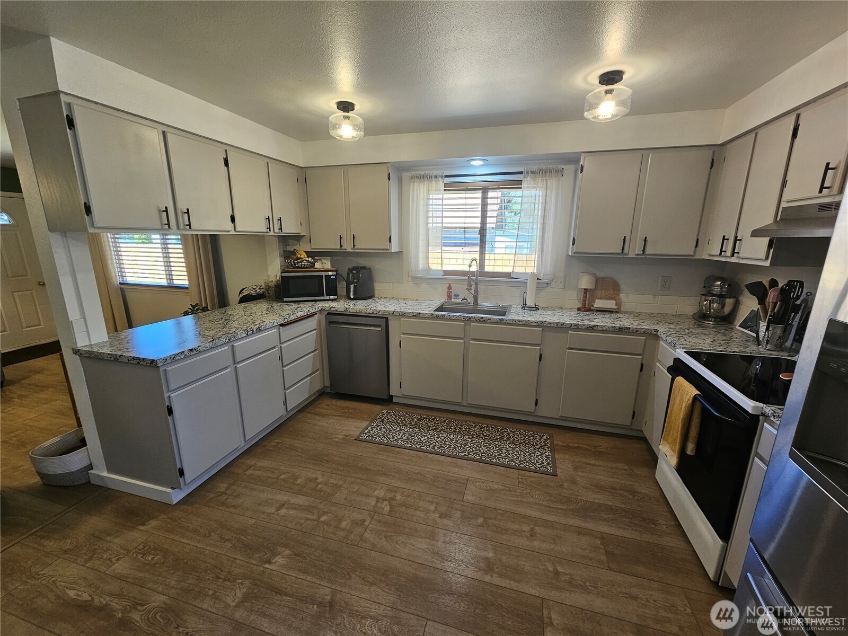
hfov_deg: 106.2
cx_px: 424
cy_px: 318
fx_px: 318
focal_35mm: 13
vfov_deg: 89.9
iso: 125
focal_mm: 2.2
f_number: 2.2
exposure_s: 1/60
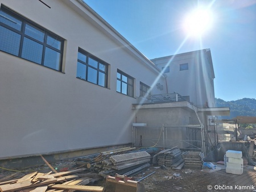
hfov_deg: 73.9
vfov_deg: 58.9
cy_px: 96
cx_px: 128
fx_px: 170
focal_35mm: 23
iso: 40
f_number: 1.8
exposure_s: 1/5263
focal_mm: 5.54
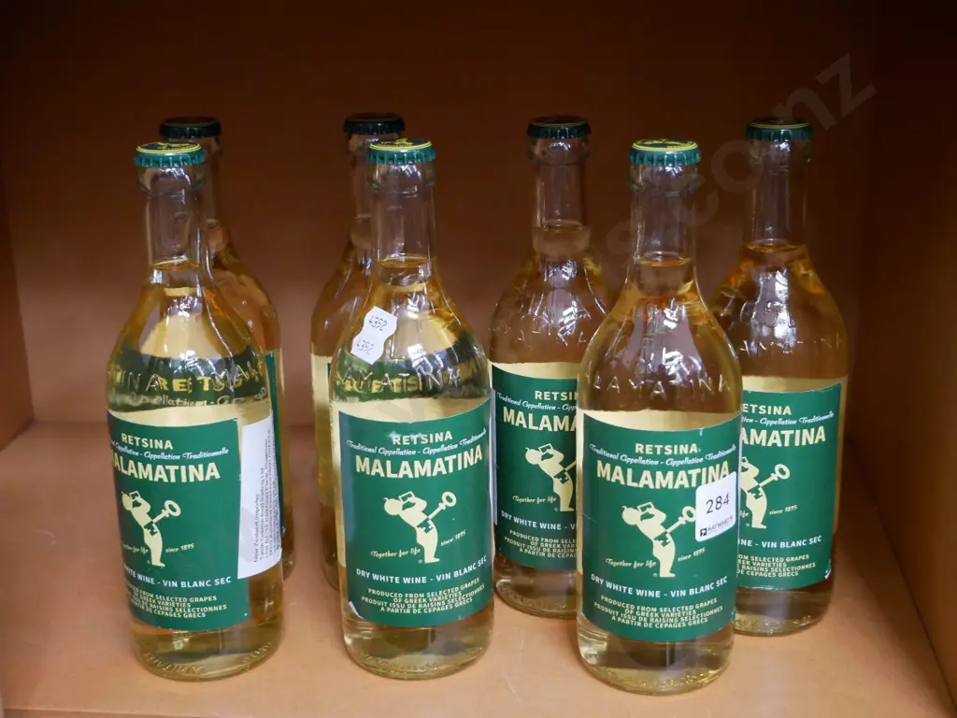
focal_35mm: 50
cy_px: 359
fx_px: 1382
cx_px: 478
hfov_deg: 38.2
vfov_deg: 29.1
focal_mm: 25
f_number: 4.5
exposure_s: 1/15
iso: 3200
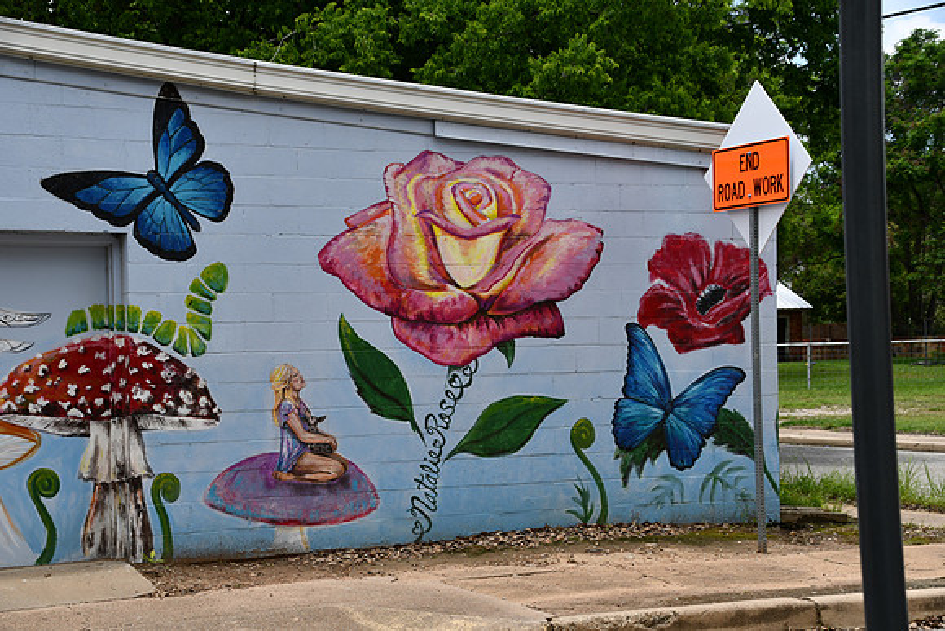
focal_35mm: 78
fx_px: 2048
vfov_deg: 17.5
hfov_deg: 26.0
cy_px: 316
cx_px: 472
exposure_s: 1/320
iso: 100
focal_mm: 52
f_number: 9
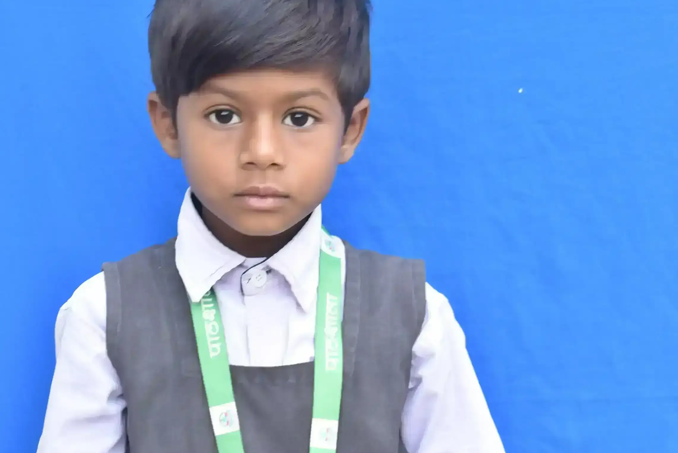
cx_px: 311
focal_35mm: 102
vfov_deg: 13.4
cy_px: 196
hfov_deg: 20.0
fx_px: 1922
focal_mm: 52
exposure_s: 1/80
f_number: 6.3
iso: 500
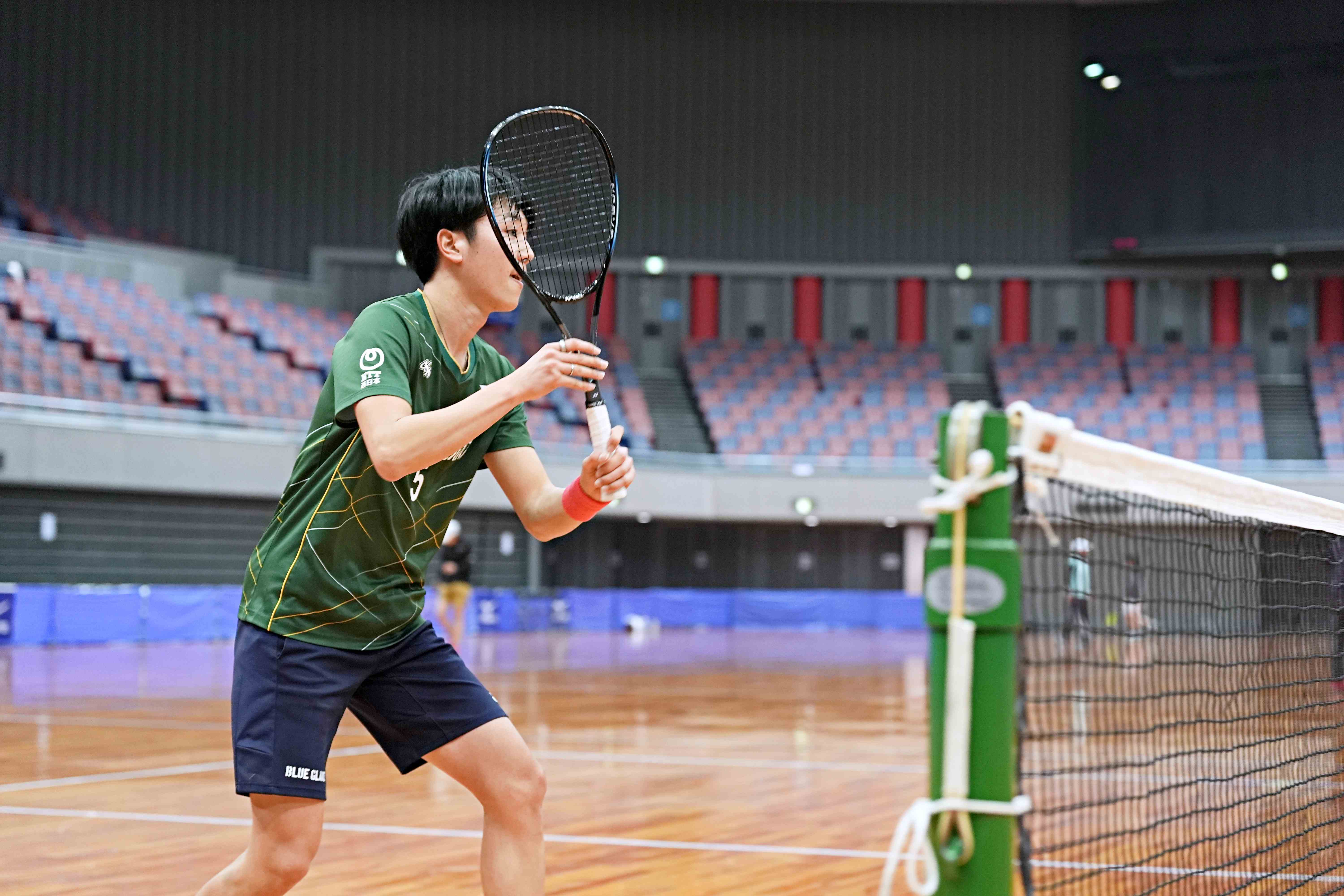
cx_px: 672
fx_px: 2613
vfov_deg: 19.5
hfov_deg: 28.8
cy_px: 448
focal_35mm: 70
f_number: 3.5
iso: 2000
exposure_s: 1/250
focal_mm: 70
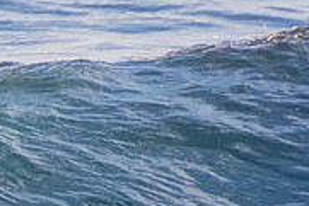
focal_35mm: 1987
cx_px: -111
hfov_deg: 1.0
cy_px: 200
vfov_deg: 0.7
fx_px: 17068
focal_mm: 400
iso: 400
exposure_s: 1/1250
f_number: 5.6
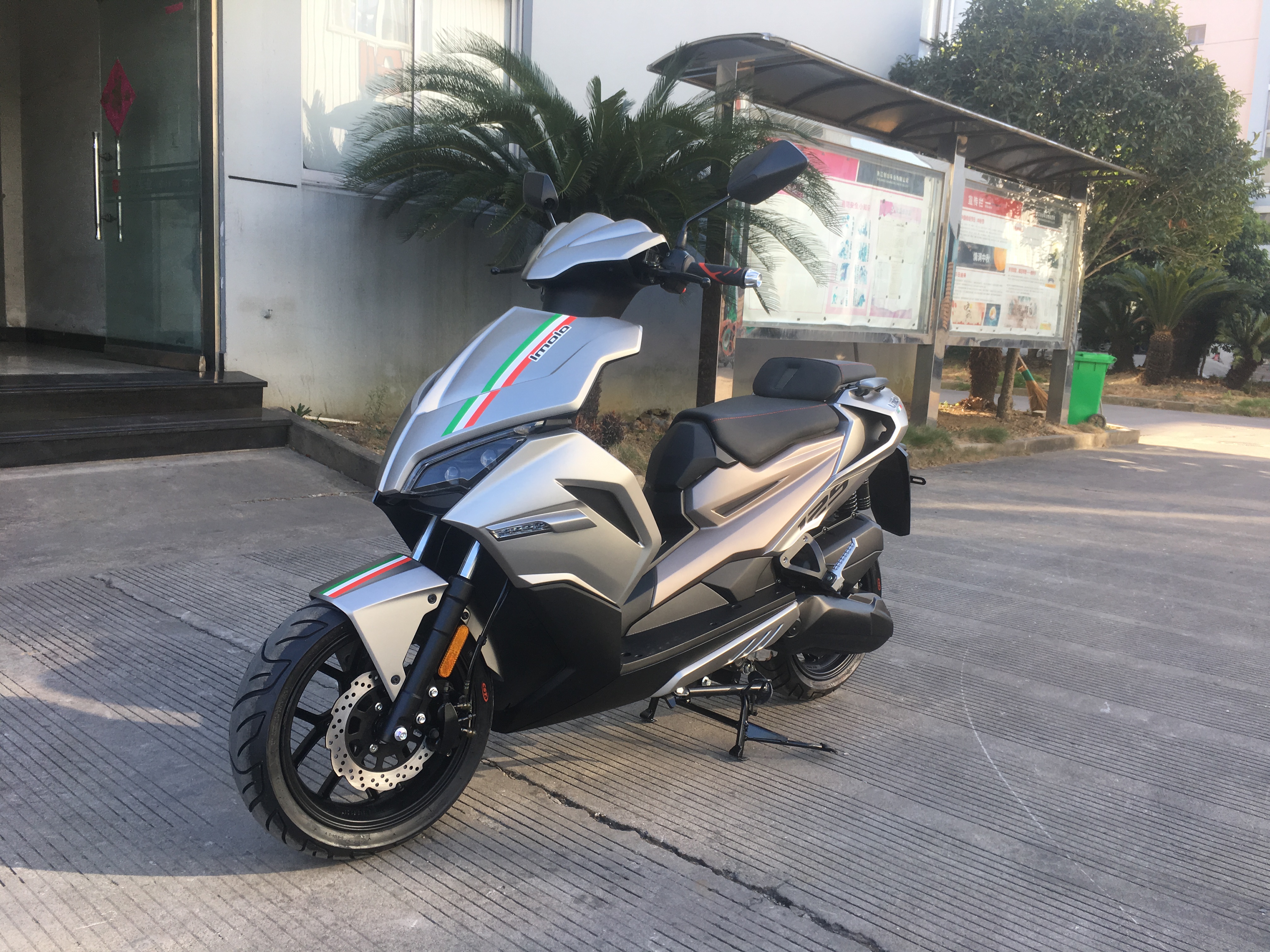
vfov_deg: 48.2
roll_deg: -4.2
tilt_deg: -7.9
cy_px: 476
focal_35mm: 29
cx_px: 635
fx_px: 1064
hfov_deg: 61.7
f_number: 2.2
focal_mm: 4.15
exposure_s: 1/227
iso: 25
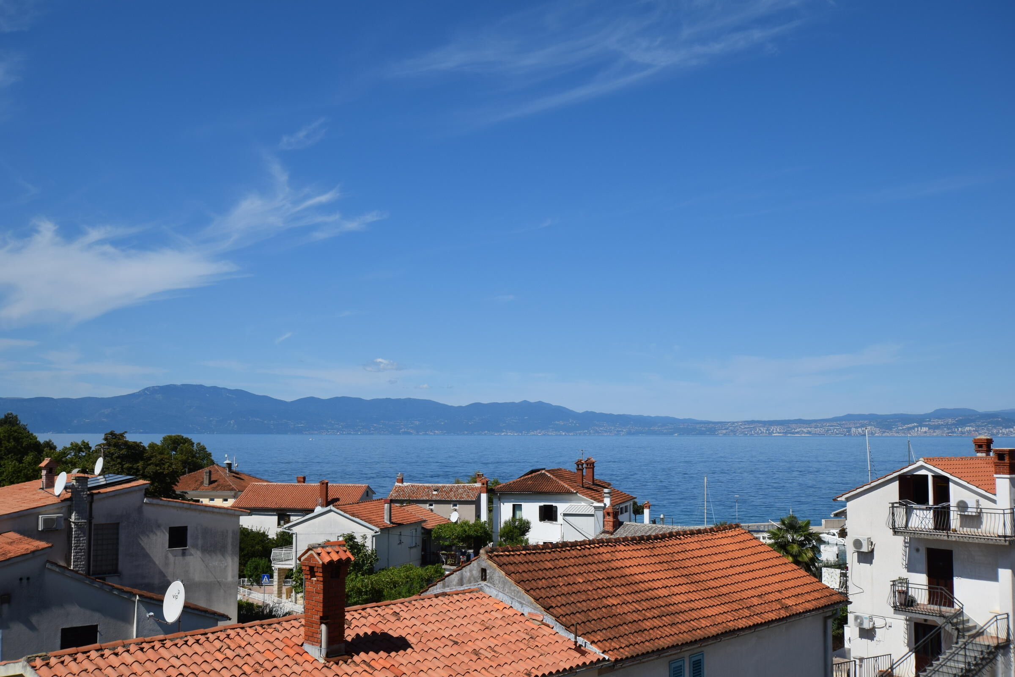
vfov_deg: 36.9
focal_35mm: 36
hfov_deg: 53.1
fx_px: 1015
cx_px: 508
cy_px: 338
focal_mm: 24
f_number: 11
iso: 200
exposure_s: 1/500
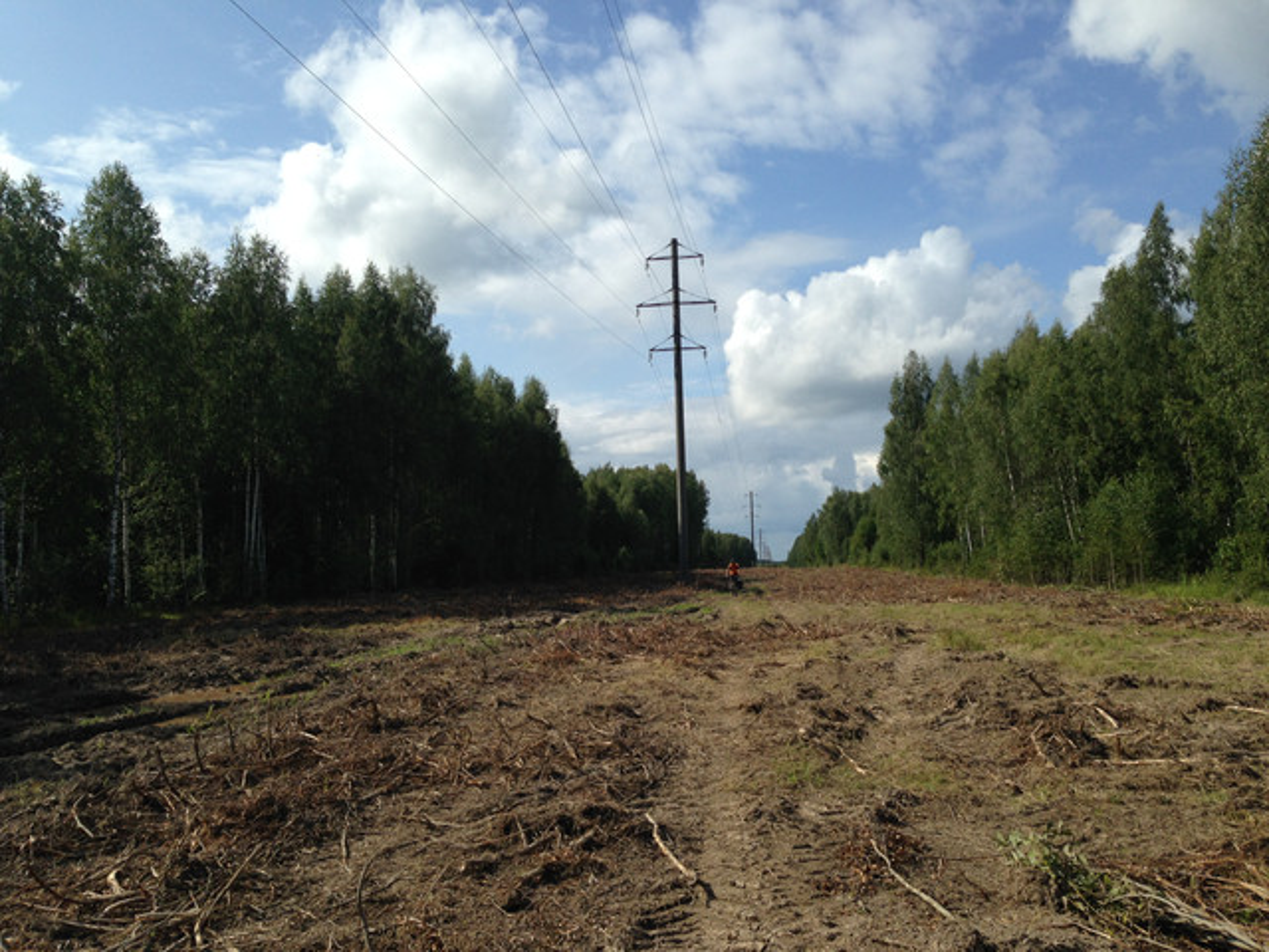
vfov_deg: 42.9
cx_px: 634
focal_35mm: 33
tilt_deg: +3.7
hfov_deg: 55.4
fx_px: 1210
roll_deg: +2.2
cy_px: 476
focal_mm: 4.12
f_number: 2.4
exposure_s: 1/2262
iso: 50
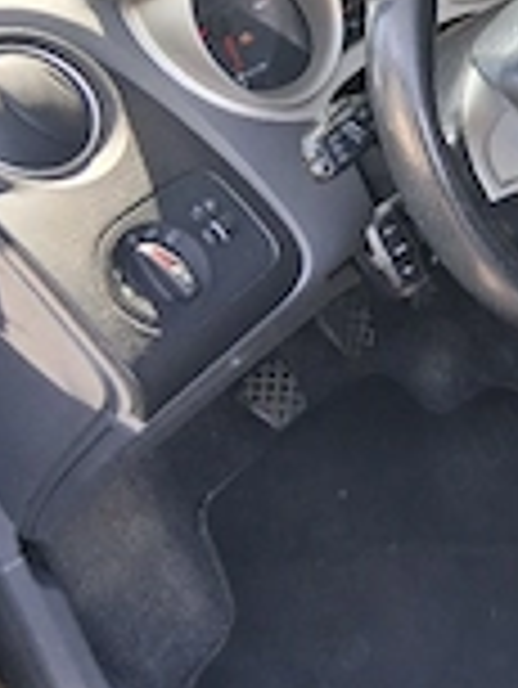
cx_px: 667
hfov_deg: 19.9
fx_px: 1355
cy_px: 90
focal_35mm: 68
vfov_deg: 27.7
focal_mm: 3.98
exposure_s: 1/100
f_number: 1.8
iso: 80
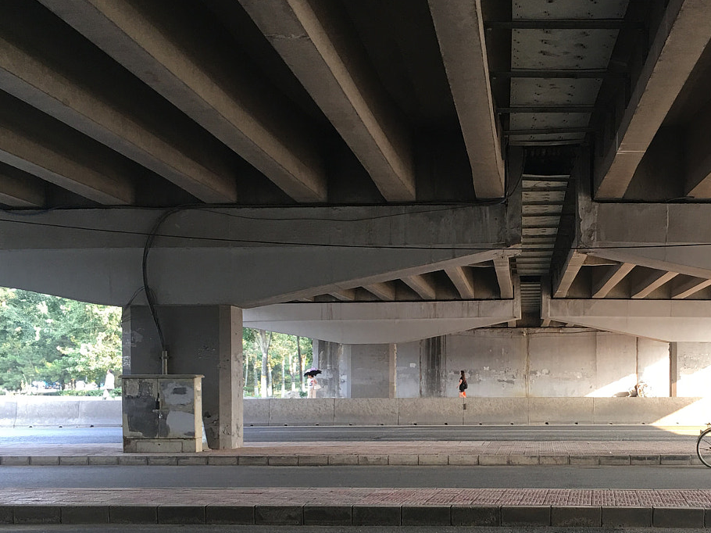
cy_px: 404
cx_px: 513
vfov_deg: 28.1
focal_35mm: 51
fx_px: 1047
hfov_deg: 36.8
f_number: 2.2
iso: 25
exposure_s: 1/33
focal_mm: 4.15
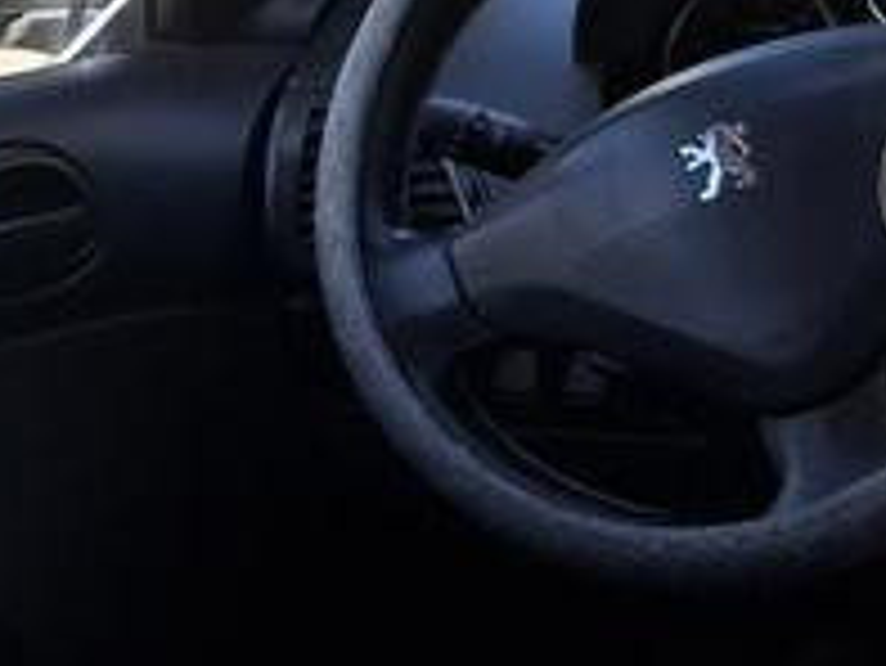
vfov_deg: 19.3
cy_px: 155
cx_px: 1273
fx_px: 1946
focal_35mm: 76
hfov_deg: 21.9
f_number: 1.8
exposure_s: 1/418
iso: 50
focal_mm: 5.54
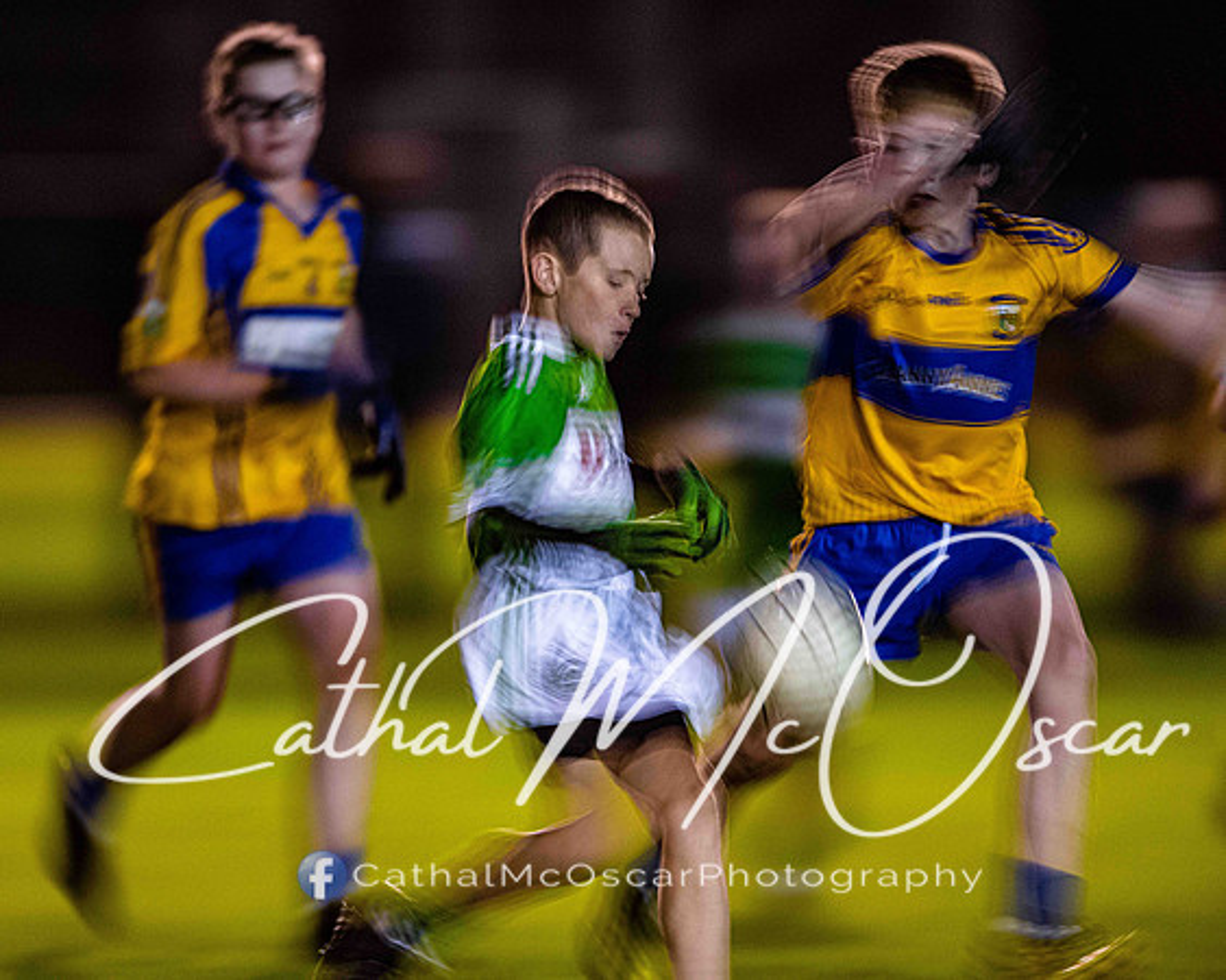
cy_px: 490
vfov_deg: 3.4
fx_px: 16340
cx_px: 490
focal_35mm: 450
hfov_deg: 4.3
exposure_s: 1/20
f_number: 2.8
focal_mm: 400
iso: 1600
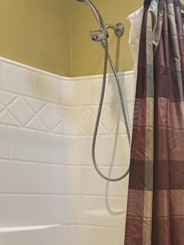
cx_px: 259
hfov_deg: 21.3
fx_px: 425
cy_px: 294
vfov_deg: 28.1
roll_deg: -1.8
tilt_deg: -12.4
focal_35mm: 60
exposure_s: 1/60
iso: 250
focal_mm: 2.22
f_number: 2.2
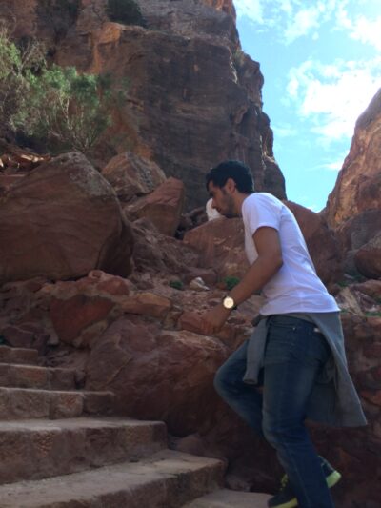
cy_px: 254
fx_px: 440
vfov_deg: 60.0
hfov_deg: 46.8
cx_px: 190
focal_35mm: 30
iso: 32
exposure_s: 1/432
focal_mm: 4.12
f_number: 2.2
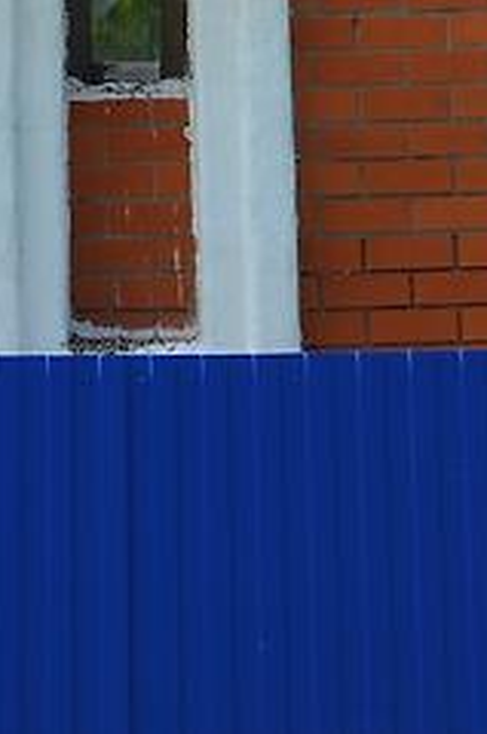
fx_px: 2751
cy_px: -814
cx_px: 72
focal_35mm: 135
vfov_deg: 12.9
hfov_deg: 10.1
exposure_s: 1/320
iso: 100
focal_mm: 18
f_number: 9
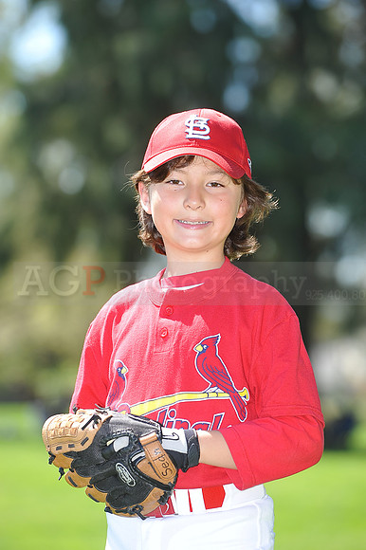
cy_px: 275
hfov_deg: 6.9
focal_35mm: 200
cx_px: 183
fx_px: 3053
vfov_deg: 10.3
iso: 200
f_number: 5.6
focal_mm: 200
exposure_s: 1/320
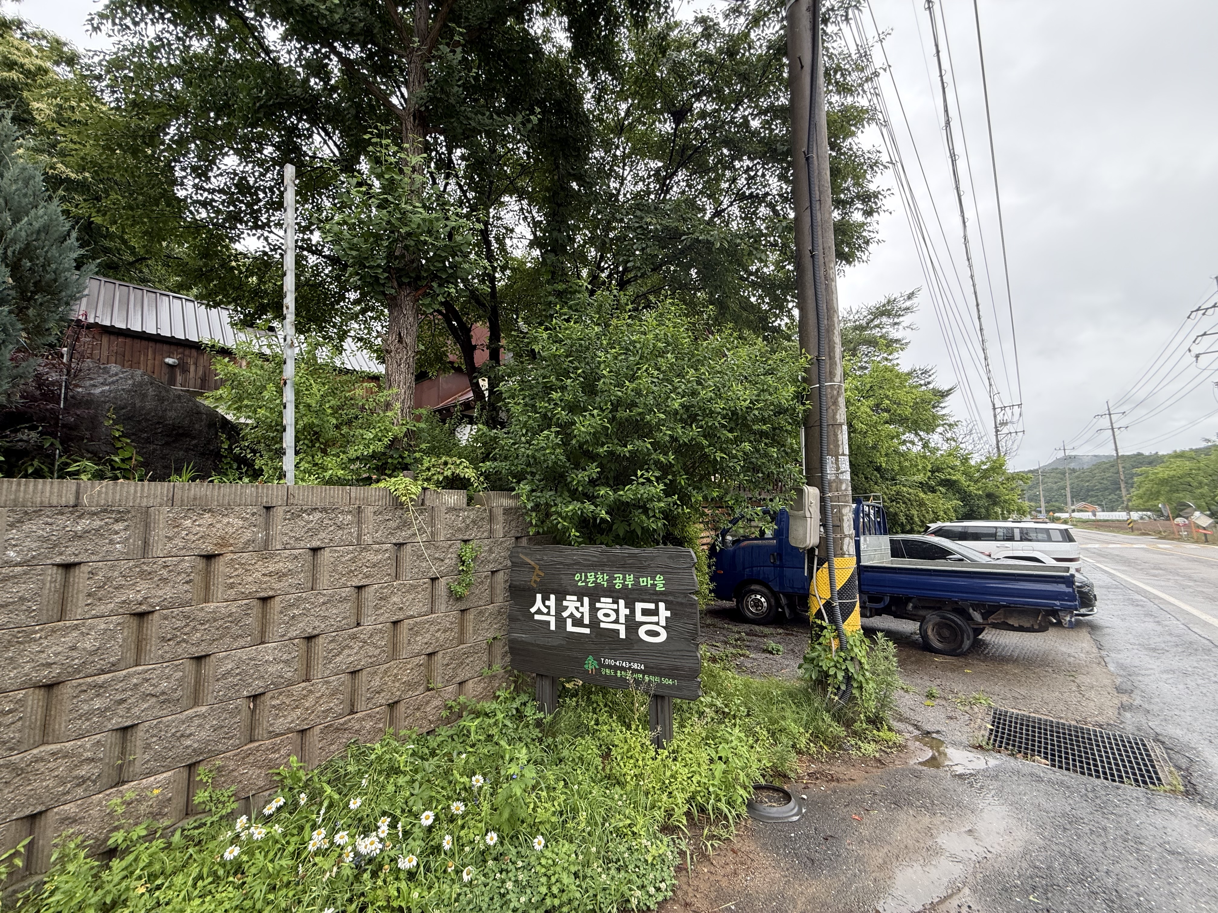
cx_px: 609
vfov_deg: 85.7
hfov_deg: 102.1
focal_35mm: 14
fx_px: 493
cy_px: 456
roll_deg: +0.5
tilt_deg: +5.4
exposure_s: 1/113
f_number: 2.2
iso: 64
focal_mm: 2.22
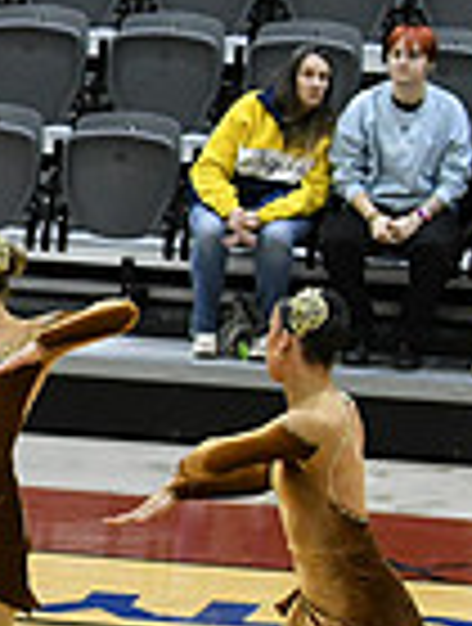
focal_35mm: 420
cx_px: -746
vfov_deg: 4.7
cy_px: 516
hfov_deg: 3.5
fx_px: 7601
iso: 5000
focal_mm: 70
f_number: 4
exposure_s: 1/400
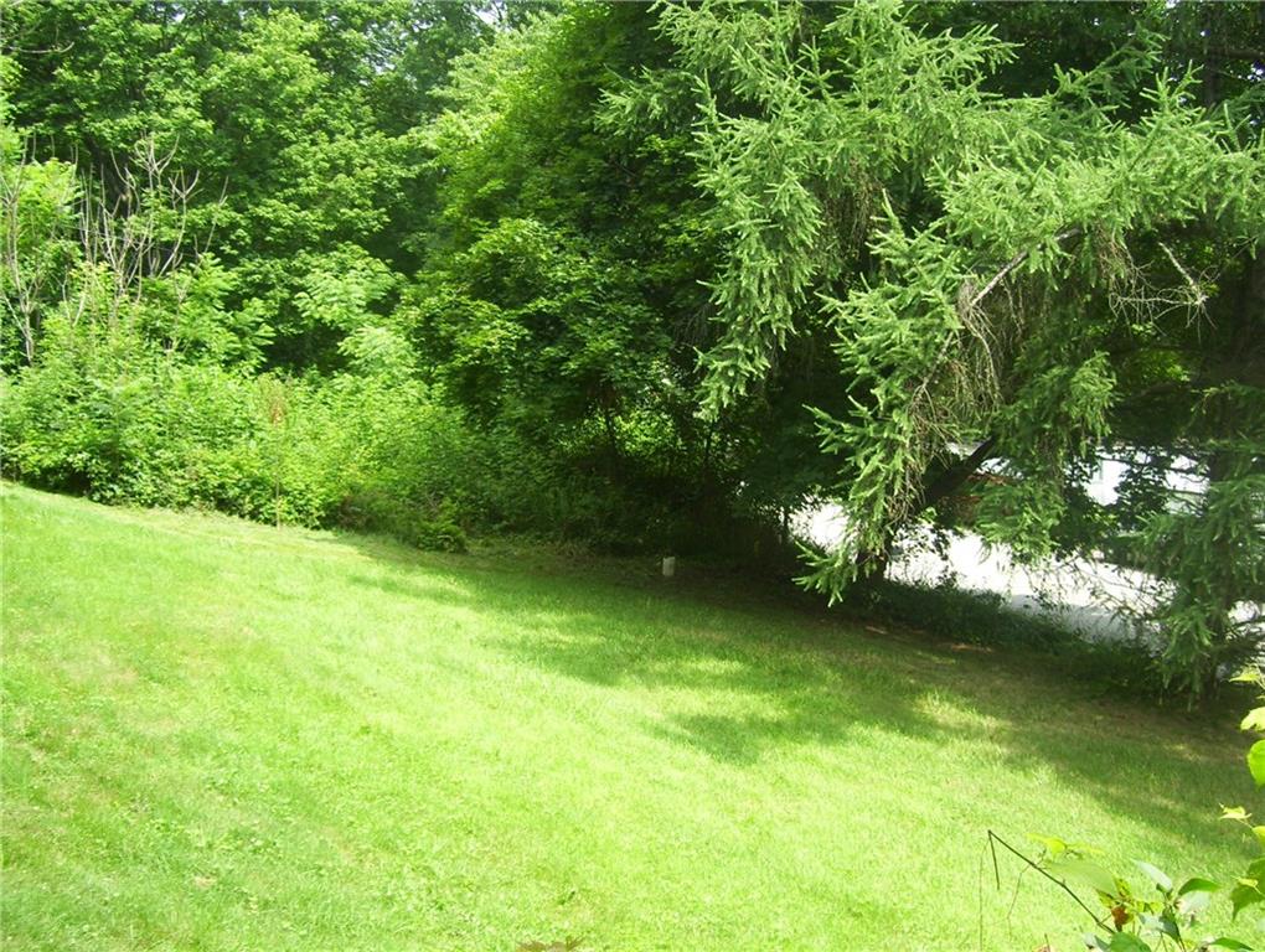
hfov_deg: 51.3
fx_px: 1317
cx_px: 632
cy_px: 476
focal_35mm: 36
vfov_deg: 39.7
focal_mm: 6
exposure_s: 1/400
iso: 80
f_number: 2.7
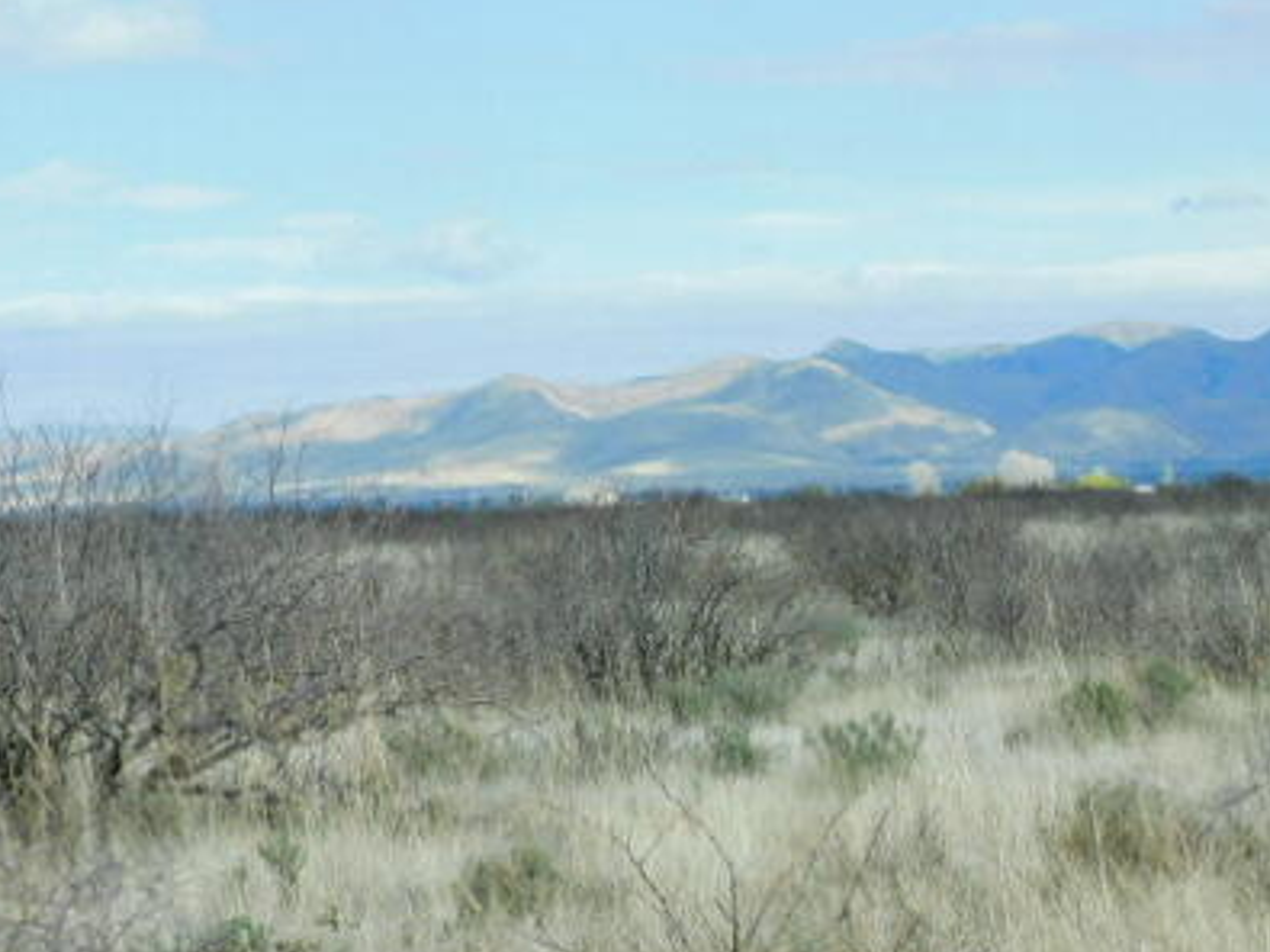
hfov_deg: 12.8
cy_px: 296
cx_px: 997
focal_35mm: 154
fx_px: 5648
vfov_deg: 9.6
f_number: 4.8
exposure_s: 1/640
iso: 125
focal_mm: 17
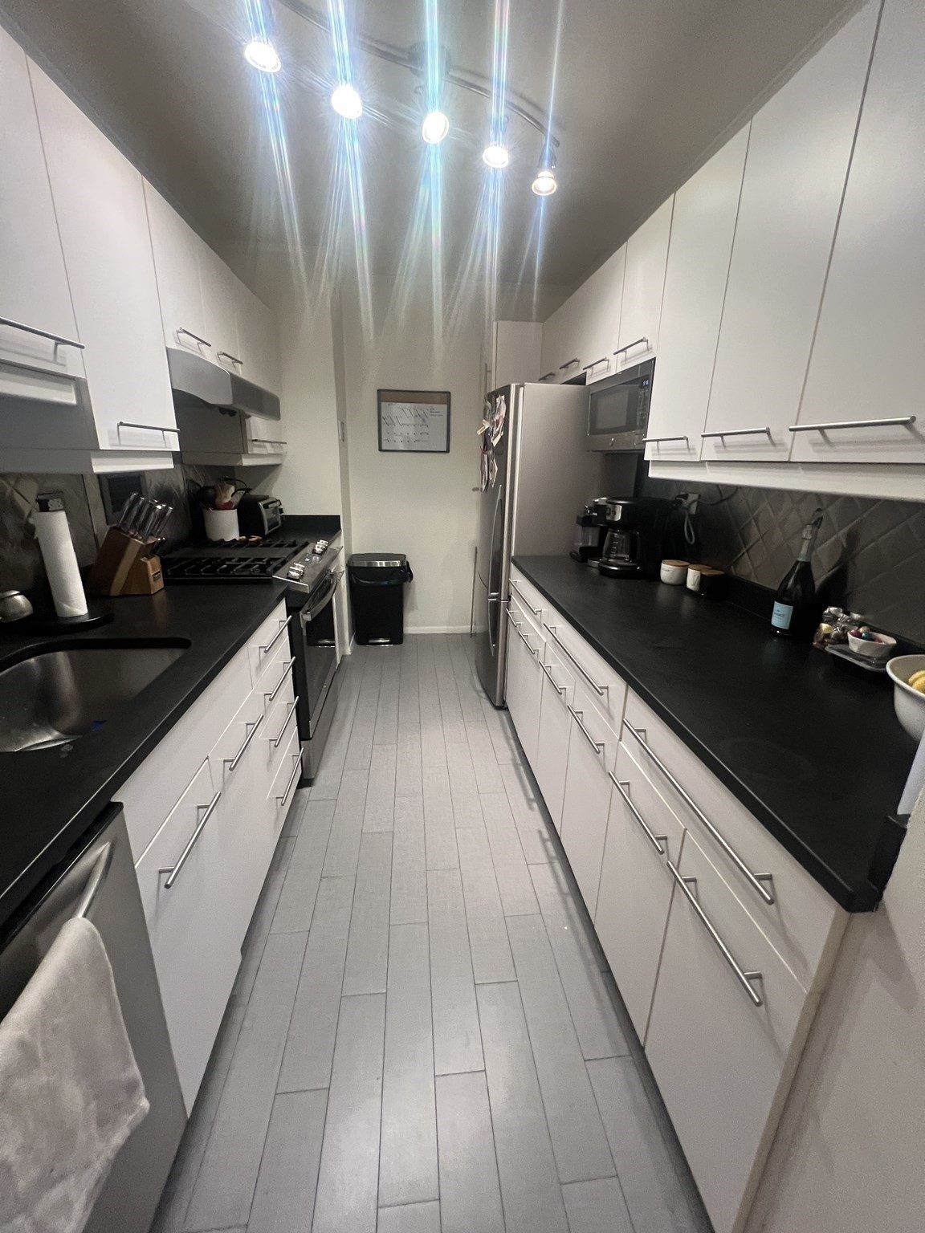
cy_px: 616
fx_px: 463
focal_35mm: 13
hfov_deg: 89.9
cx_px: 462
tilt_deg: -19.3
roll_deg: -1.7
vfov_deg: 106.2
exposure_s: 1/60
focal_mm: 1.57
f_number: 1.8
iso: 320
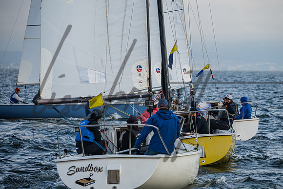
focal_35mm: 291
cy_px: 77
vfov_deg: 4.7
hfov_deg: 7.1
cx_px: 168
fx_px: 2292
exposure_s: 1/1600
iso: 400
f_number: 5.6
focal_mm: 240
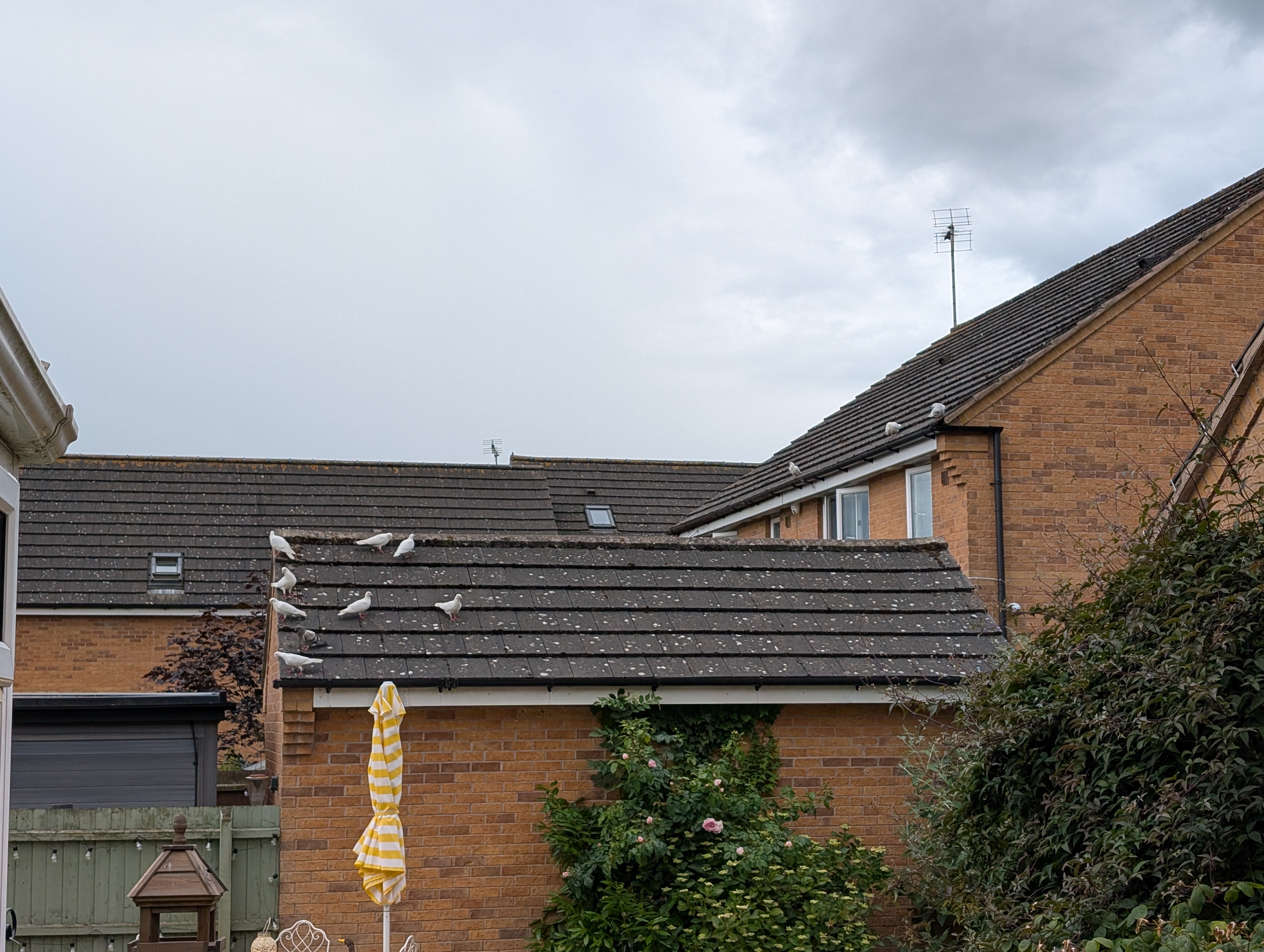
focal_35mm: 49
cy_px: 476
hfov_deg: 38.9
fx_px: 1792
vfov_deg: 29.7
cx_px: 632
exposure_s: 1/794
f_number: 1.68
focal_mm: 6.9
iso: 24
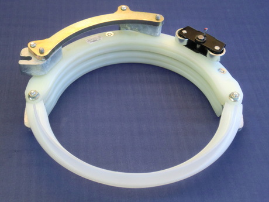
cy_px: 101
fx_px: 404
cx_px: 134
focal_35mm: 52
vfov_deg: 28.0
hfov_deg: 36.8
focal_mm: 9.3
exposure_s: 1/60
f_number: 3.7
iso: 320
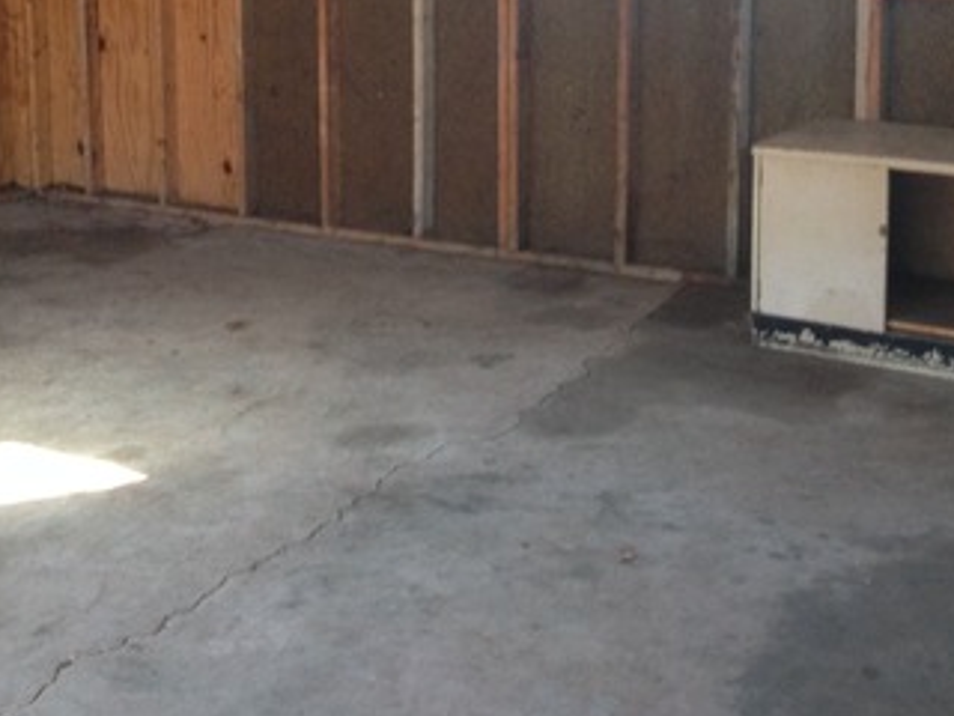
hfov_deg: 29.3
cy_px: 60
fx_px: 1819
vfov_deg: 21.7
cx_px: 352
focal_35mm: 66
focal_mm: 4.12
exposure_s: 1/20
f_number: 2.4
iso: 160
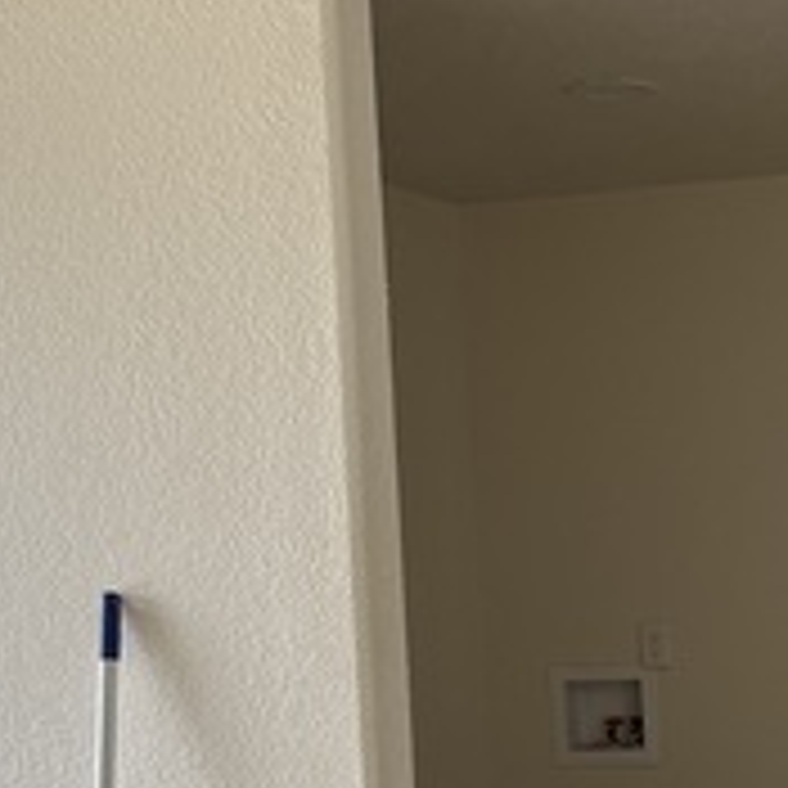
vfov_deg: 19.9
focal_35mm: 84
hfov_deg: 20.4
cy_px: 824
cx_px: 657
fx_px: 2163
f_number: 1.6
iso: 100
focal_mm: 5.1
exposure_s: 1/121
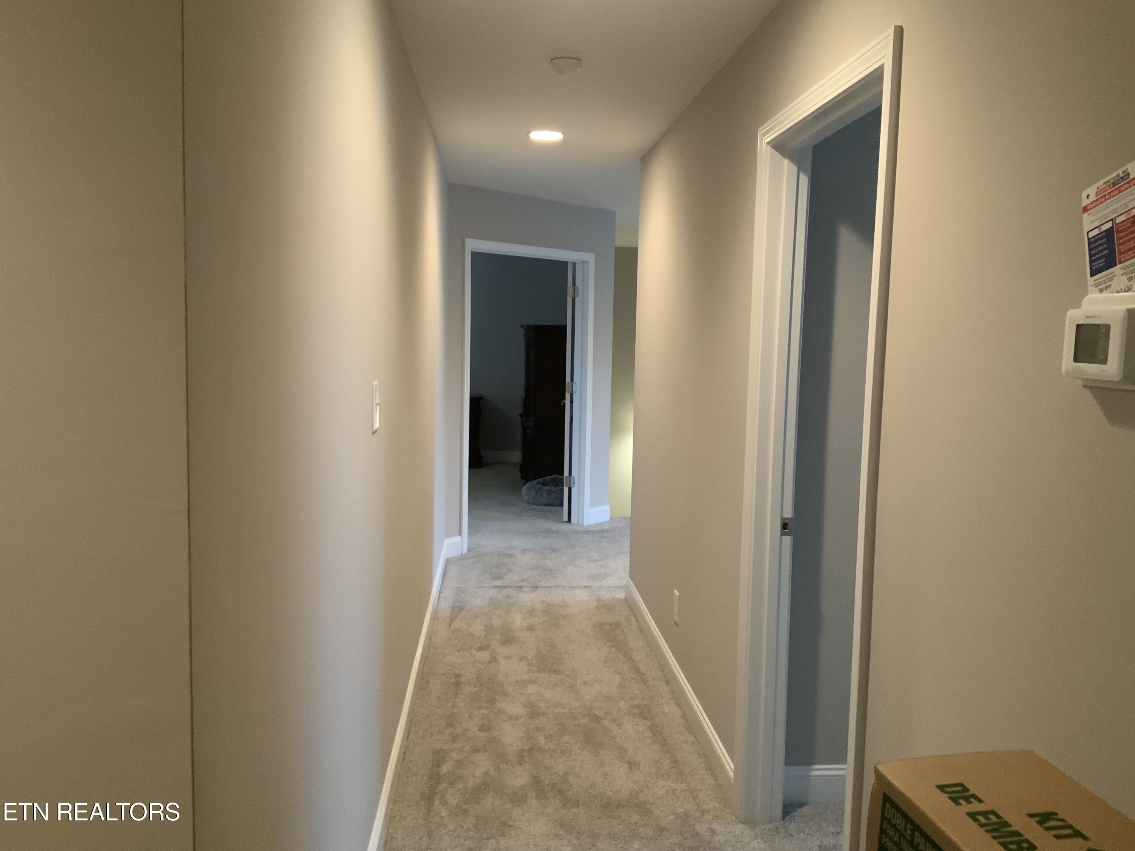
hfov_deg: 61.7
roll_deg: -1.4
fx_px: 951
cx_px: 568
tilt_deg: -4.7
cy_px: 426
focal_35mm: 29
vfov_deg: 48.2
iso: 200
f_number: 1.8
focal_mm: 3
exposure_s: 1/40
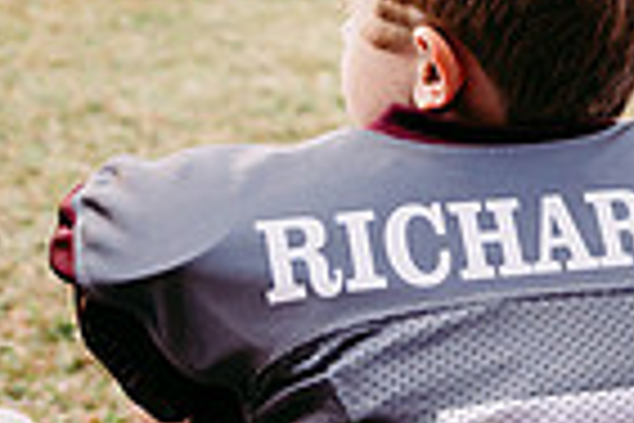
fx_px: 1743
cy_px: 263
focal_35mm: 99
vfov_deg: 13.8
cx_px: 1281
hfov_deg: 15.9
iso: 160
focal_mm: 24
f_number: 3.5
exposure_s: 1/400
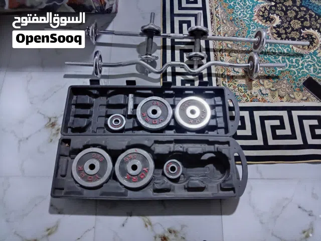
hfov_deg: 69.4
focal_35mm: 25
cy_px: 120
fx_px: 232
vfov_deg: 54.9
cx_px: 160
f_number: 1.8
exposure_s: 1/20
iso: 1080
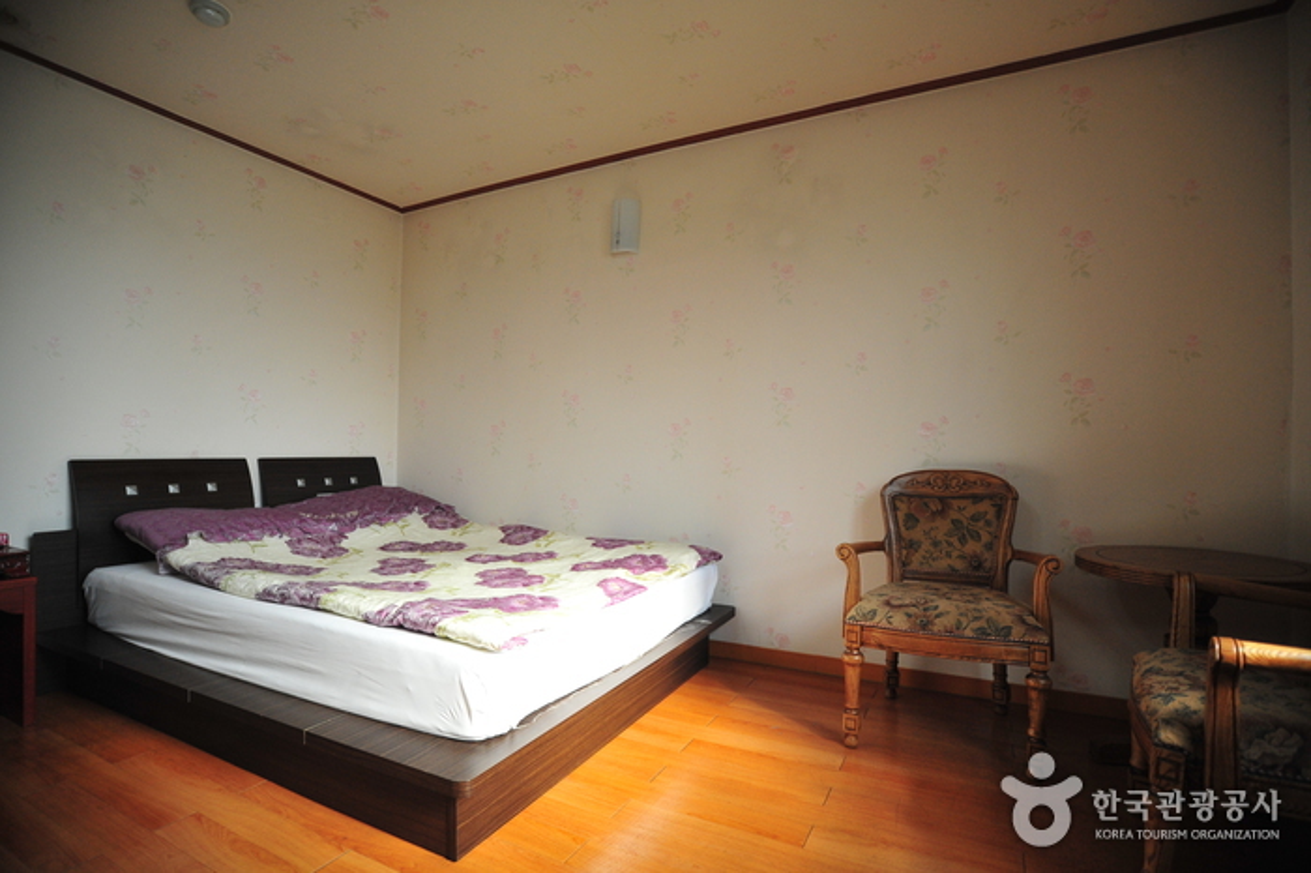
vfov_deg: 70.4
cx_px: 656
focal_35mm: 17
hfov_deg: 93.3
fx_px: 619
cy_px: 436
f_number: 4
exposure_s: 1/320
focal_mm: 17
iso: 1600
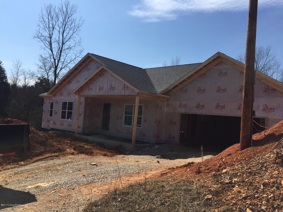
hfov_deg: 61.7
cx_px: 142
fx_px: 237
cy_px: 106
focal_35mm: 29
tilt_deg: +1.2
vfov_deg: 48.2
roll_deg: -4.2
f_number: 2.2
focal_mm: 4.15
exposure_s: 1/2825
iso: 32
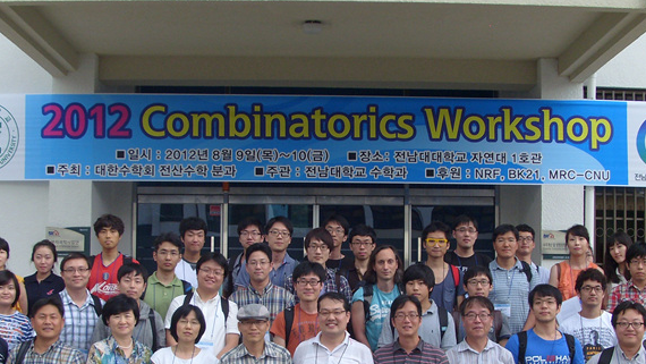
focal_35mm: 55
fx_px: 942
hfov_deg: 37.8
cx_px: 325
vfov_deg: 21.6
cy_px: 280
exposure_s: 1/90
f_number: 3.5
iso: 100
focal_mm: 6
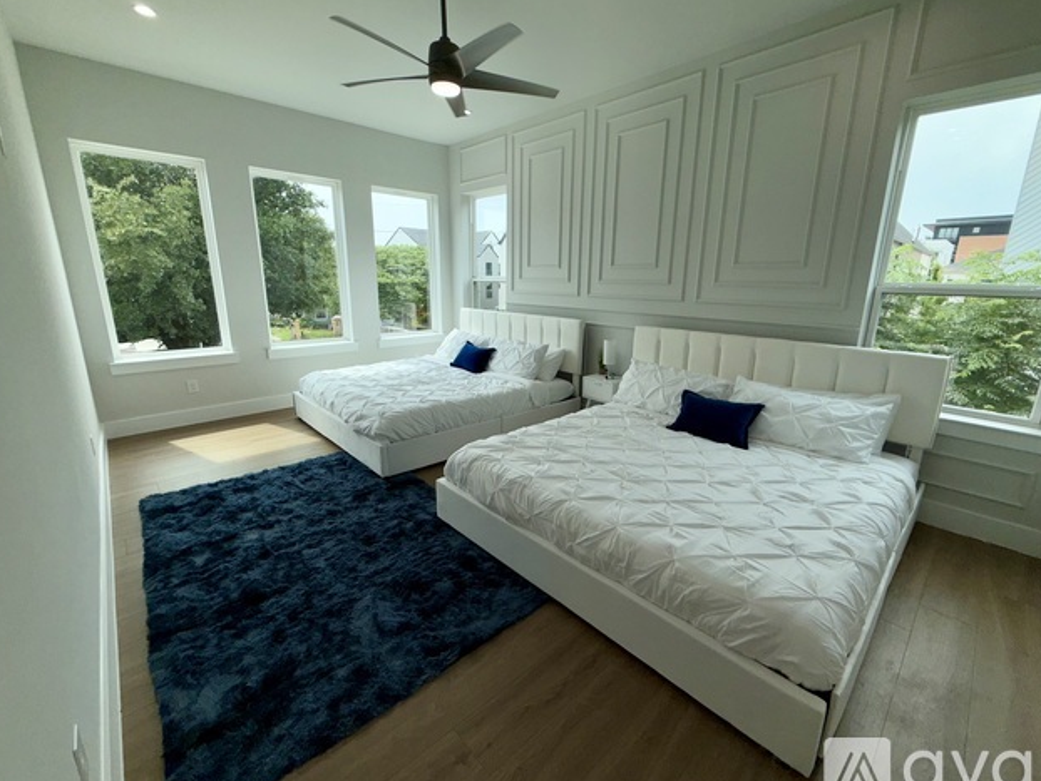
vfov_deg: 81.8
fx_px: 451
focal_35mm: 15
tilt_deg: -12.3
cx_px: 536
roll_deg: +1.6
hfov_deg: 98.1
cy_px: 386
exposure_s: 1/300
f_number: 2.2
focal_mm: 2.22
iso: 16
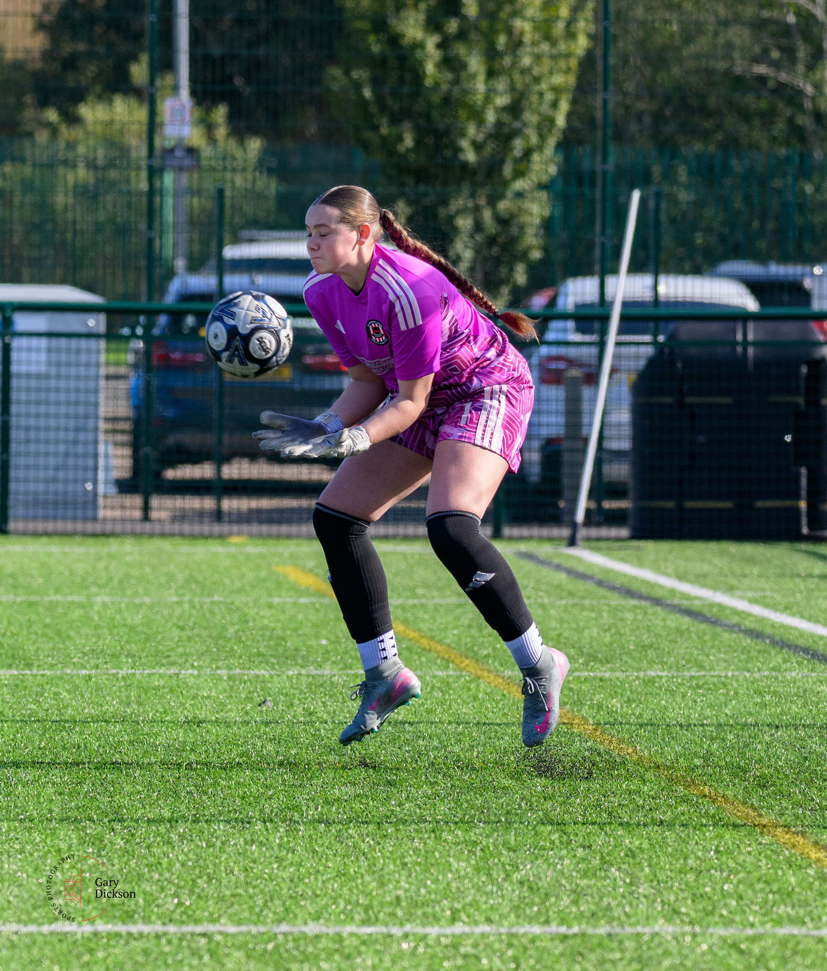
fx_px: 12997
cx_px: 428
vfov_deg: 4.3
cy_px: 446
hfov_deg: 3.6
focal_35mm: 441
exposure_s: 1/2000
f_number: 4.8
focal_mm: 175
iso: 720
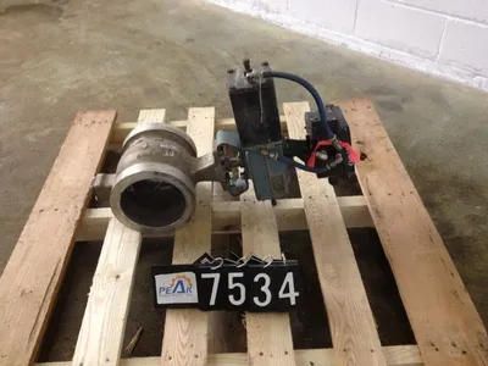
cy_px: 183
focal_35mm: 35
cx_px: 244
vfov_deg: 40.7
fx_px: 493
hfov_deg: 52.6
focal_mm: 4.28
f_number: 2.4
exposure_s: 1/20
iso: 200
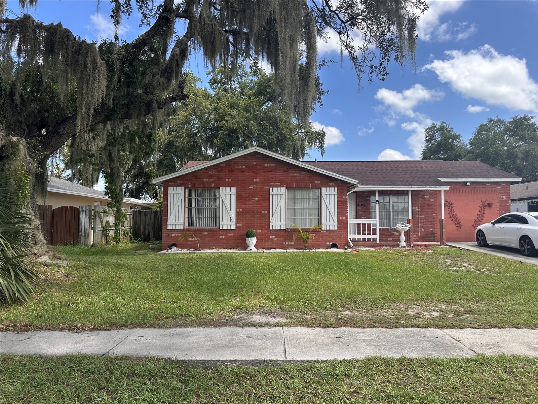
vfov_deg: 56.8
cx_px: 269
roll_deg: -0.3
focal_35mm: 24
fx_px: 373
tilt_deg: +3.5
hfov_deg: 71.6
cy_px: 202
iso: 80
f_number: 1.78
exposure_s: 1/1949
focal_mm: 6.86
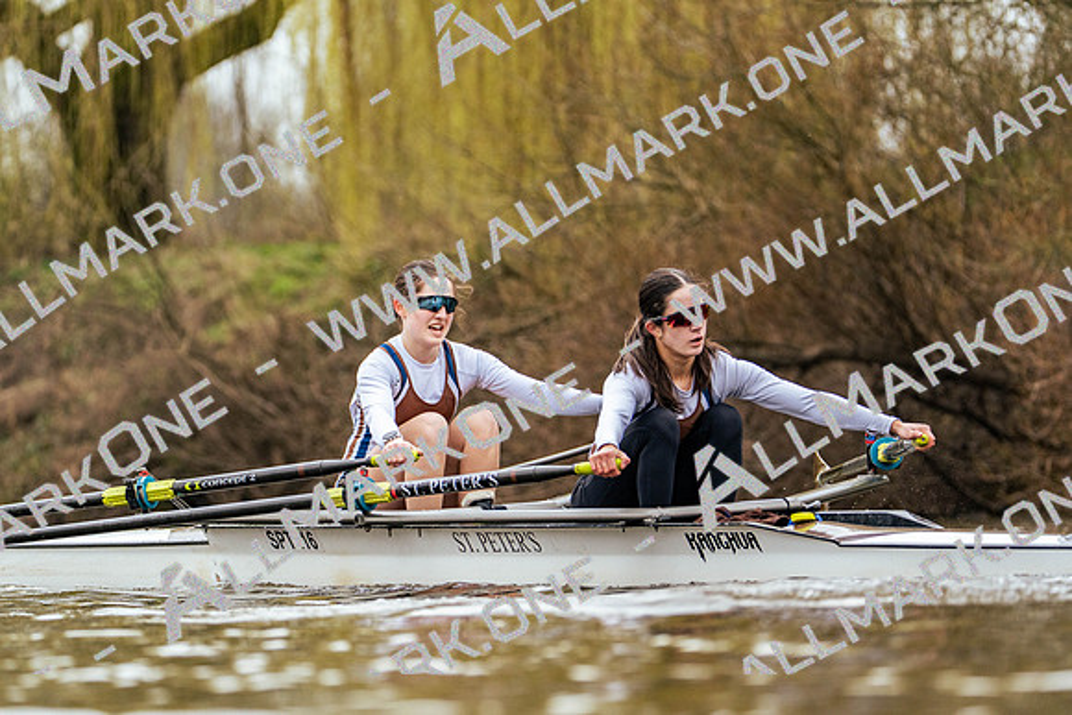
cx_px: 536
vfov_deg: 4.6
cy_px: 358
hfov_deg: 6.9
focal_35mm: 300
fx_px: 8935
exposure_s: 1/2000
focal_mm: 300
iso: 2000
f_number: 6.3
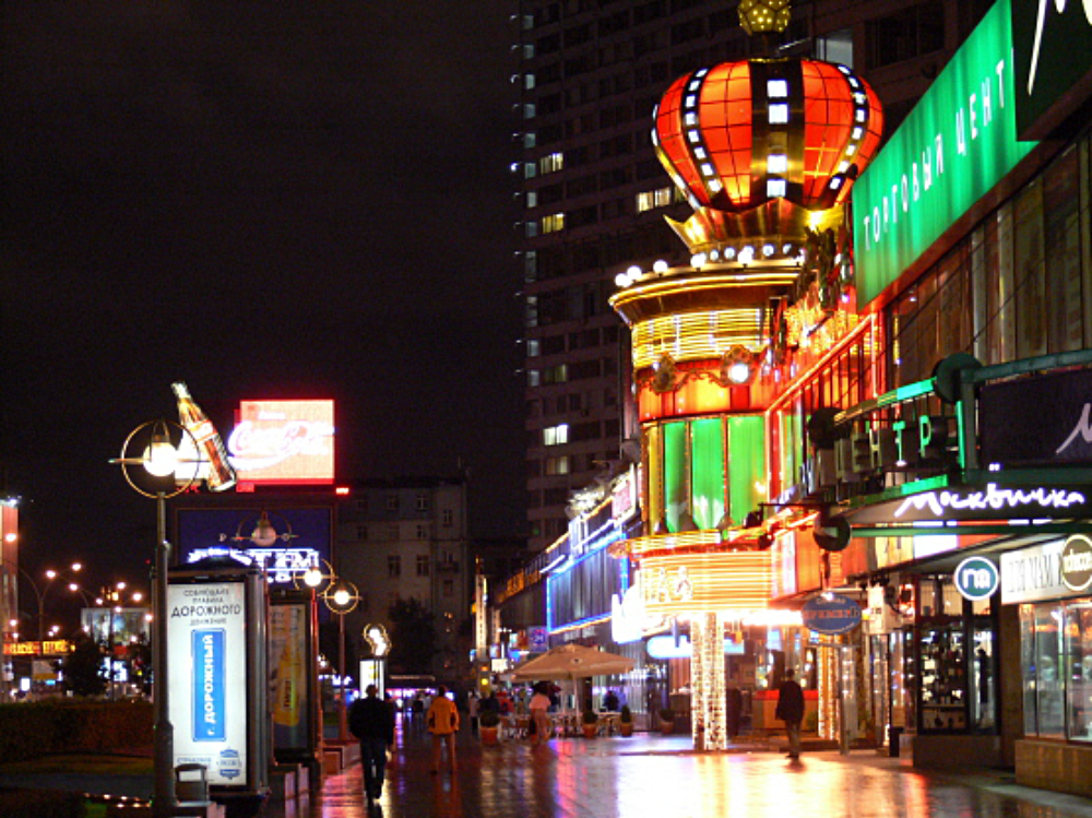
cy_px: 409
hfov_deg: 20.7
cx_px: 546
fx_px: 2995
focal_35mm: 95
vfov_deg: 15.5
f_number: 3.2
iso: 200
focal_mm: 20.1
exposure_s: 1/8
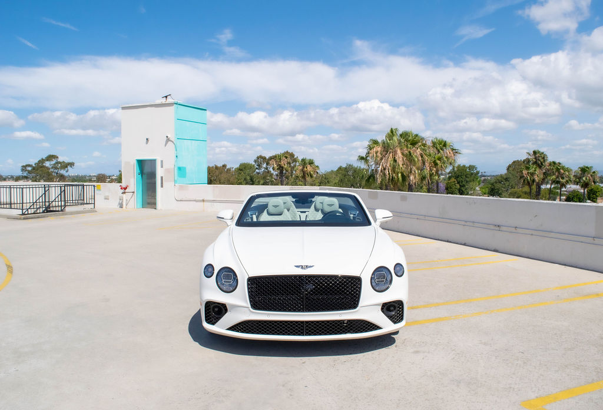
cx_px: 307
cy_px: 205
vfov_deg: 47.3
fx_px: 468
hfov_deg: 65.5
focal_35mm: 28
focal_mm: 18
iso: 360
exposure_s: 1/2000
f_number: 8
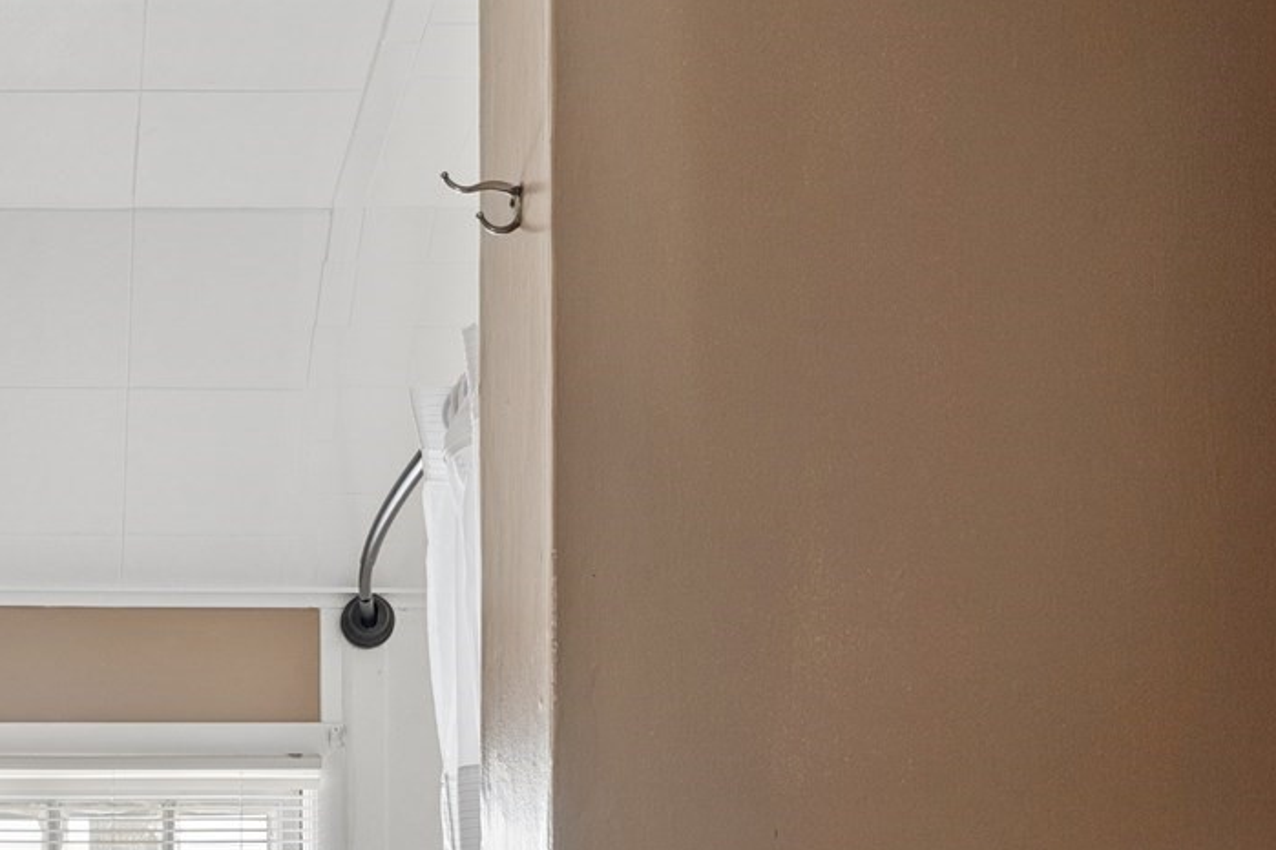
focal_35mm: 41
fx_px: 1453
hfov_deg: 42.4
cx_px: 69
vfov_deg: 28.9
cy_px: 977
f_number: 8
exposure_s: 1/30
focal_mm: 14
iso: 400
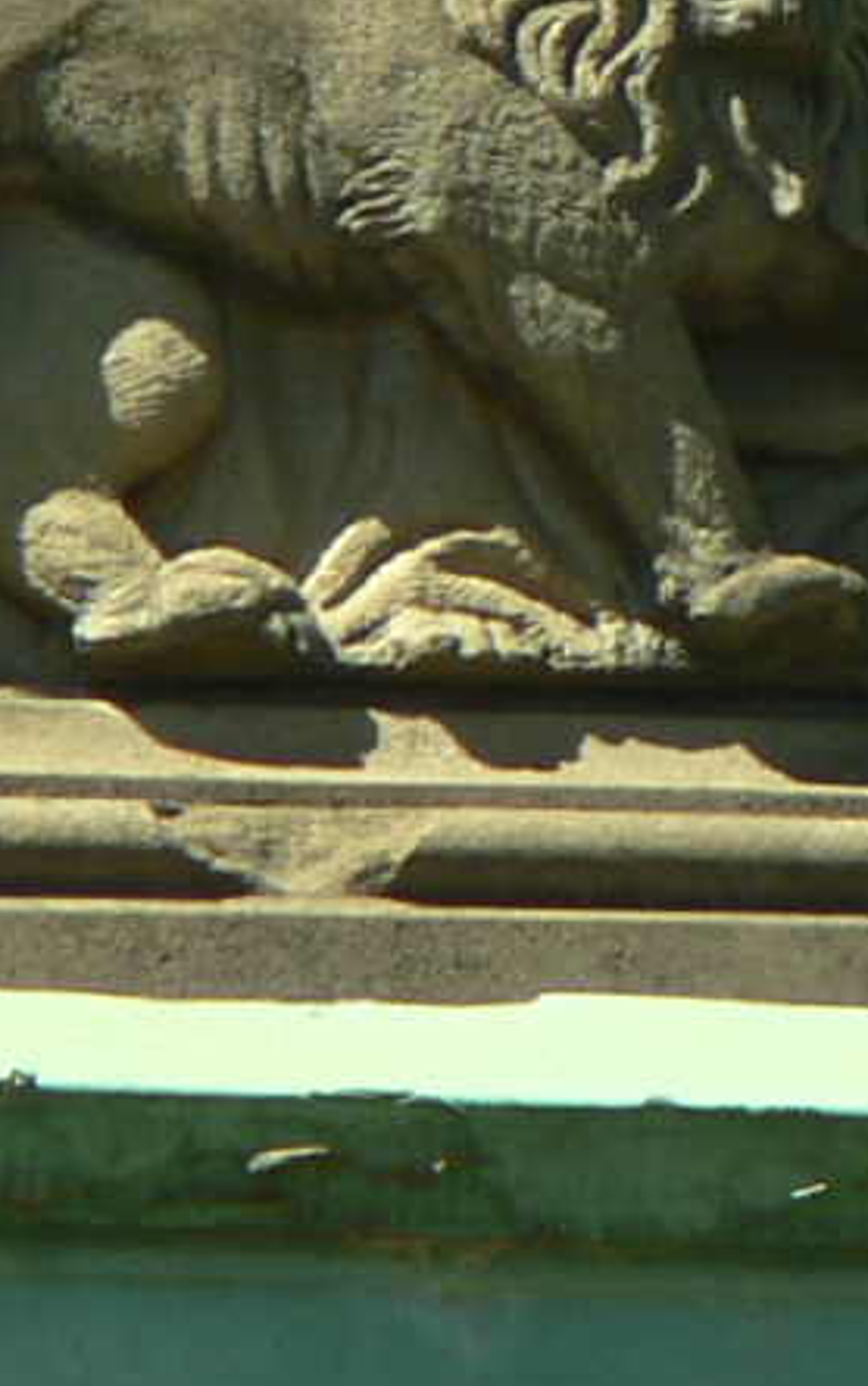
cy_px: -62
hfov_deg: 1.3
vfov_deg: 2.1
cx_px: 362
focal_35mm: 1002
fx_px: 37876
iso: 64
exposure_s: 1/320
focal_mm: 72
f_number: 4
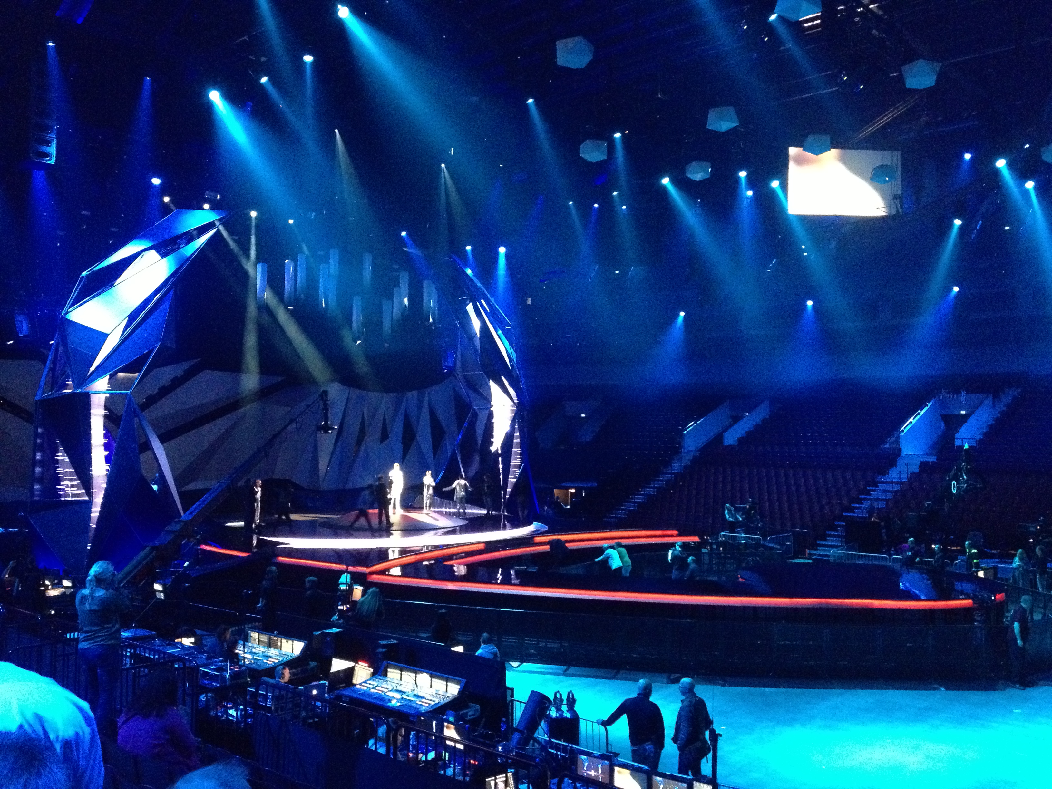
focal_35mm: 35
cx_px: 526
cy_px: 394
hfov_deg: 52.6
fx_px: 1064
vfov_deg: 40.7
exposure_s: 1/15
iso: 800
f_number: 2.4
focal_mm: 4.28
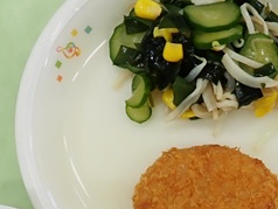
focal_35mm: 84
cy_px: 207
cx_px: 243
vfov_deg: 17.2
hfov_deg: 22.8
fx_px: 675
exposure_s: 1/125
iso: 100
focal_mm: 4.5
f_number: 2
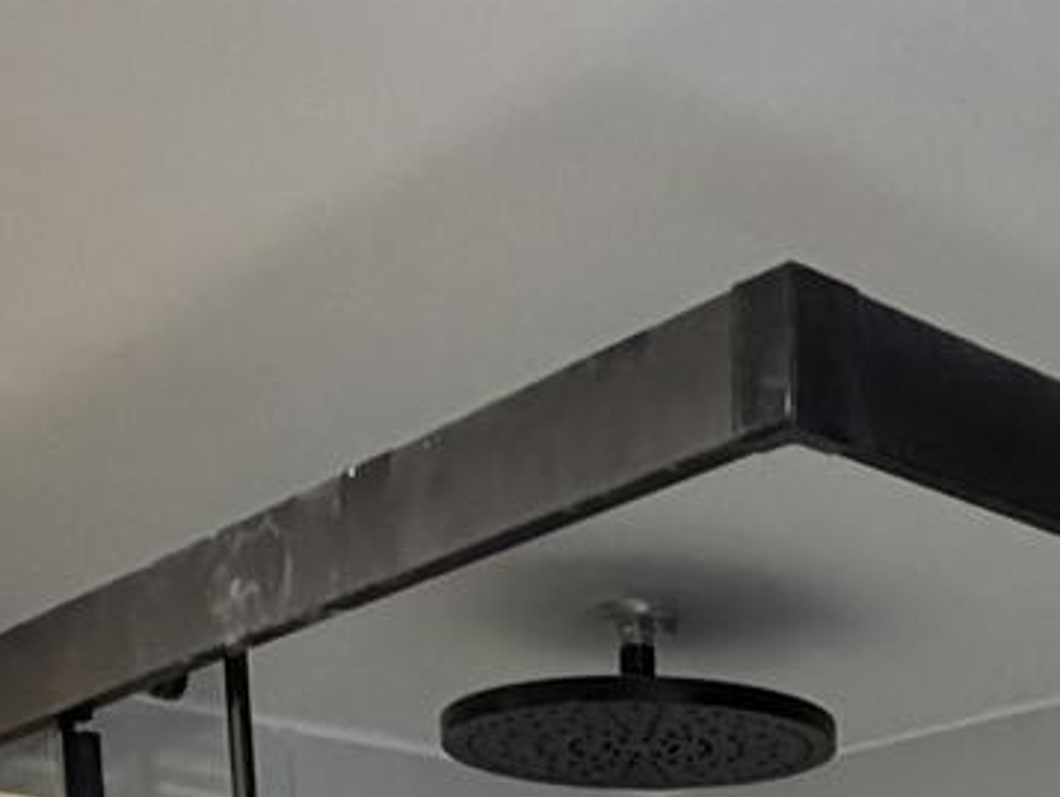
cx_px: 942
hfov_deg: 25.2
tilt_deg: -16.2
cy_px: 1947
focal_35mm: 75
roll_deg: -0.2
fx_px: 2298
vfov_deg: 13.7
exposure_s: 1/50
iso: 320
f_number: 2.2
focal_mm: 2.22
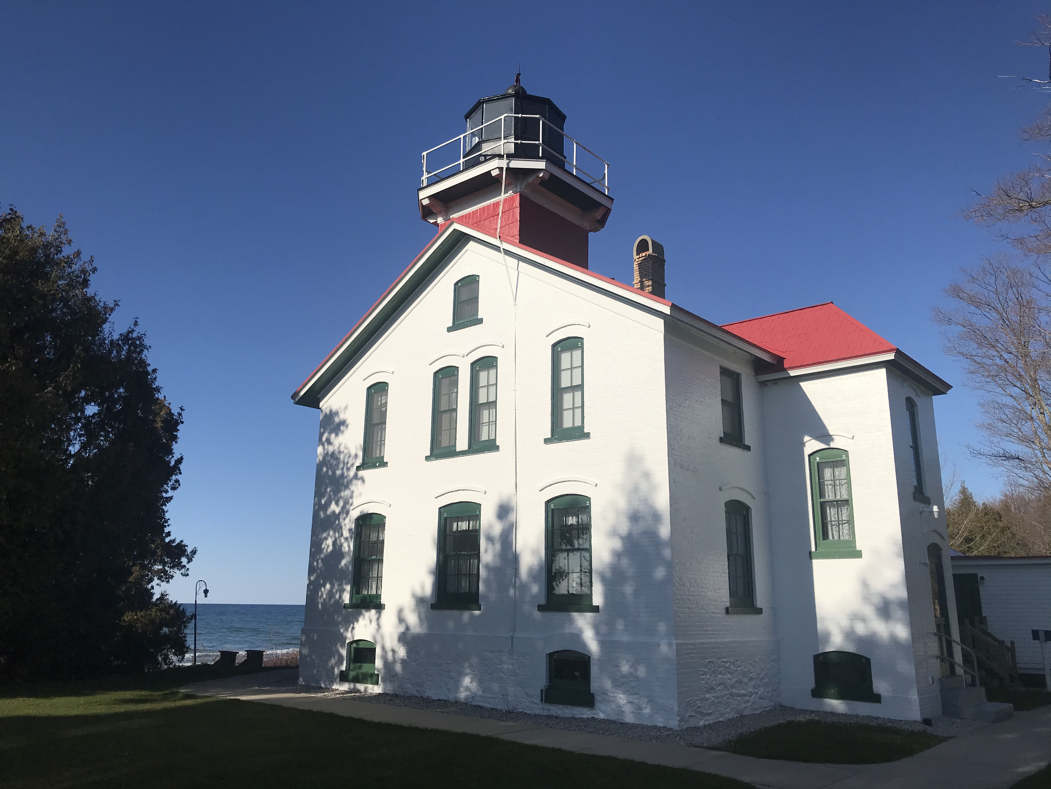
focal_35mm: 28
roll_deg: +0.3
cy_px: 394
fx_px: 850
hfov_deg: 63.4
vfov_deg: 49.7
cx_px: 526
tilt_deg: +13.6
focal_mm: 3.99
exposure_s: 1/5650
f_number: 1.8
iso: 20
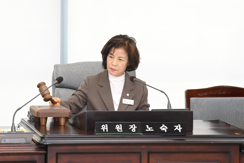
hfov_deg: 17.1
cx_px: 122
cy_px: 82
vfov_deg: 11.4
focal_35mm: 120
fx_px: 813
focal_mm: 120
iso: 3200
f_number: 6.3
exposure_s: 1/250
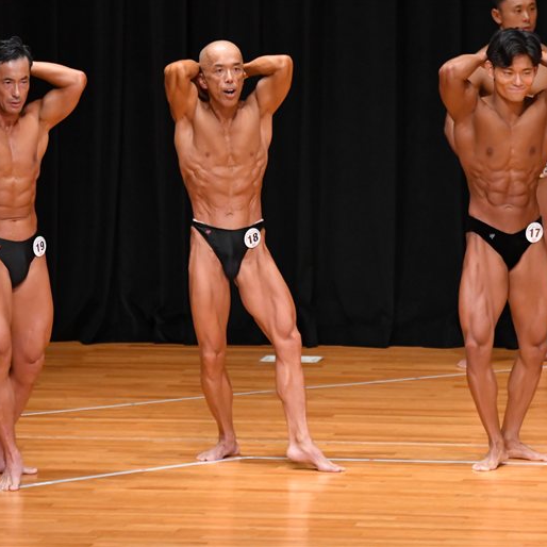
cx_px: 220
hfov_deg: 5.1
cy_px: 274
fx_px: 6186
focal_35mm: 346
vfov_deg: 5.1
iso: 5000
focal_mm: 180
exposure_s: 1/400
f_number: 5.6
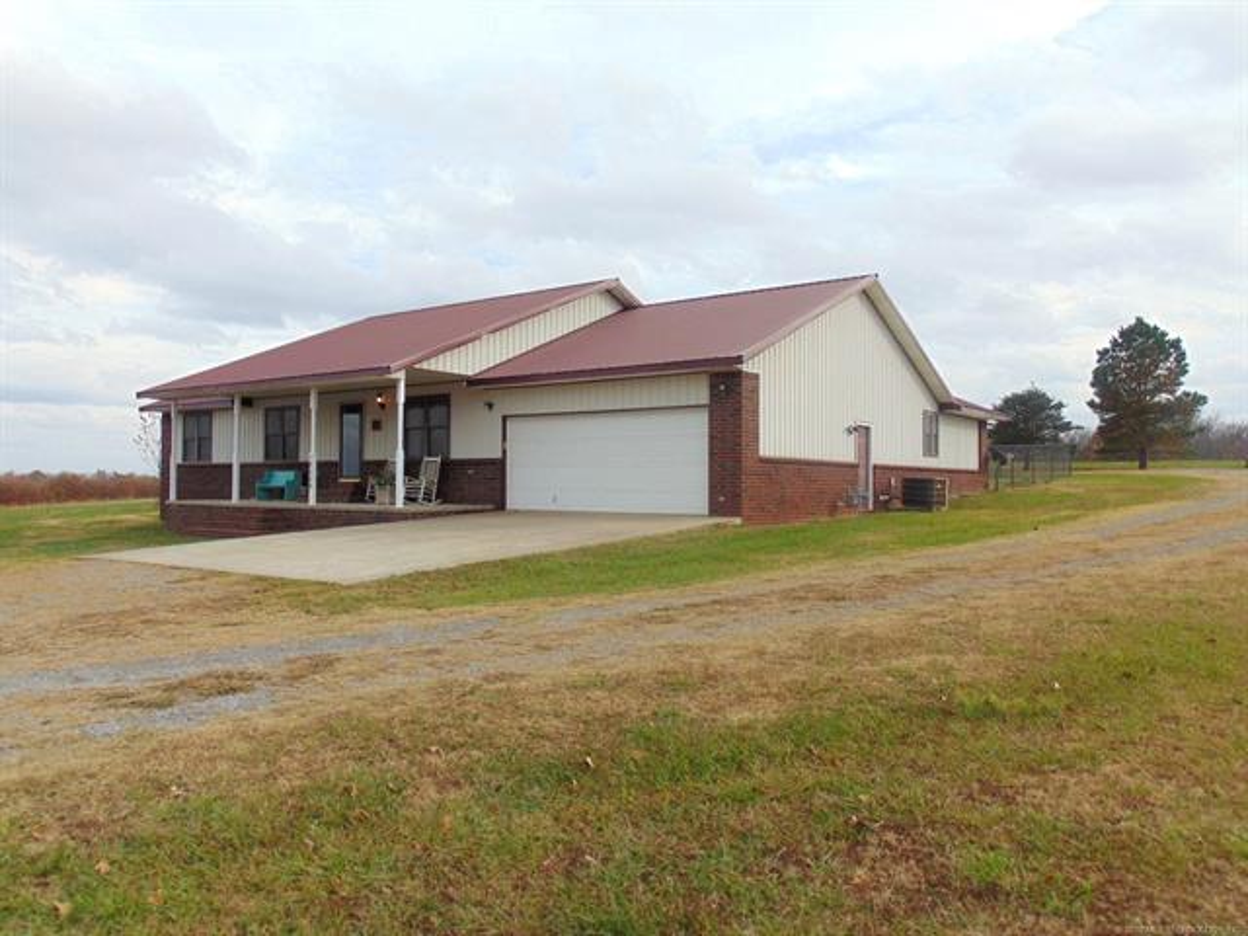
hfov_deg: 69.4
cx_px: 624
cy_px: 468
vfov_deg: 54.9
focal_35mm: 25
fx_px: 901
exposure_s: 1/200
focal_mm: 4.5
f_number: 7.7
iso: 80
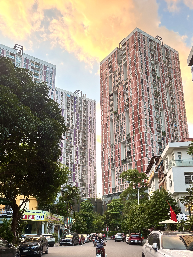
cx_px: 91
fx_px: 245
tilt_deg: +16.7
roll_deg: +0.3
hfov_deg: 42.9
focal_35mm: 33
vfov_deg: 54.8
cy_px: 160
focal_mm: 5.96
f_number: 1.6
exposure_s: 1/121
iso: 80
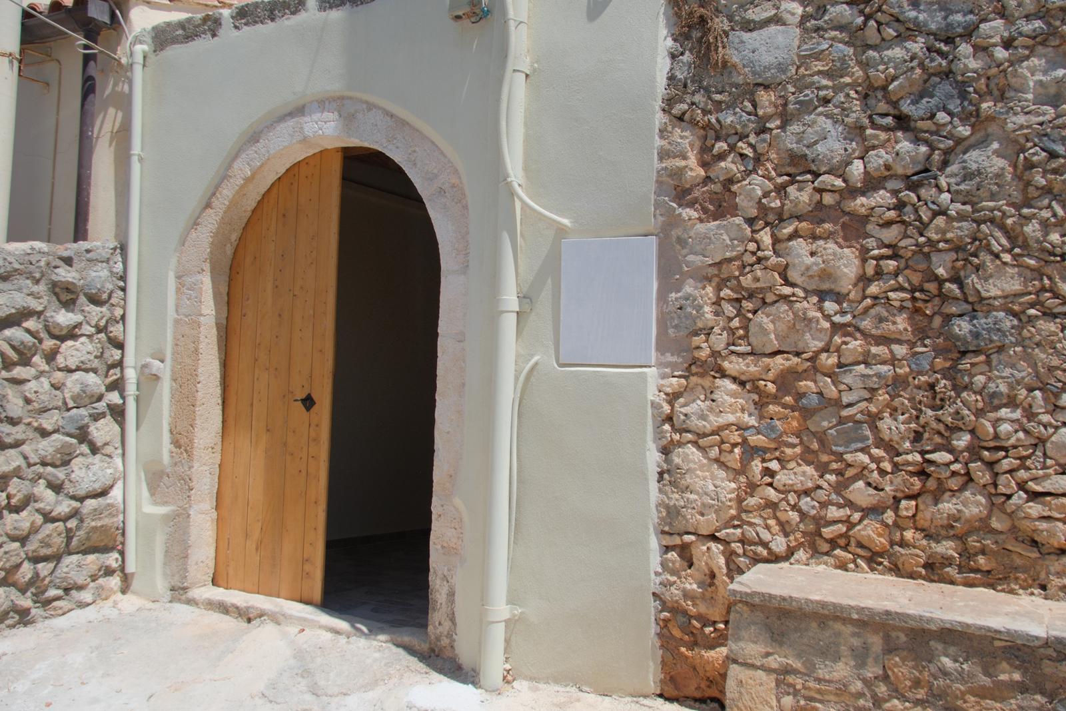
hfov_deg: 60.3
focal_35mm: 31
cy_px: 356
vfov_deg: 42.3
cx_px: 533
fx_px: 918
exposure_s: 1/500
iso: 400
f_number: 11
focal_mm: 20.5
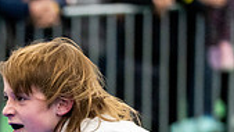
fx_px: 2916
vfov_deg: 2.6
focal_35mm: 470
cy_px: 247
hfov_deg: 4.6
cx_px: -47
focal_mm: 131
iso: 4000
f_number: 2.8
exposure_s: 1/640
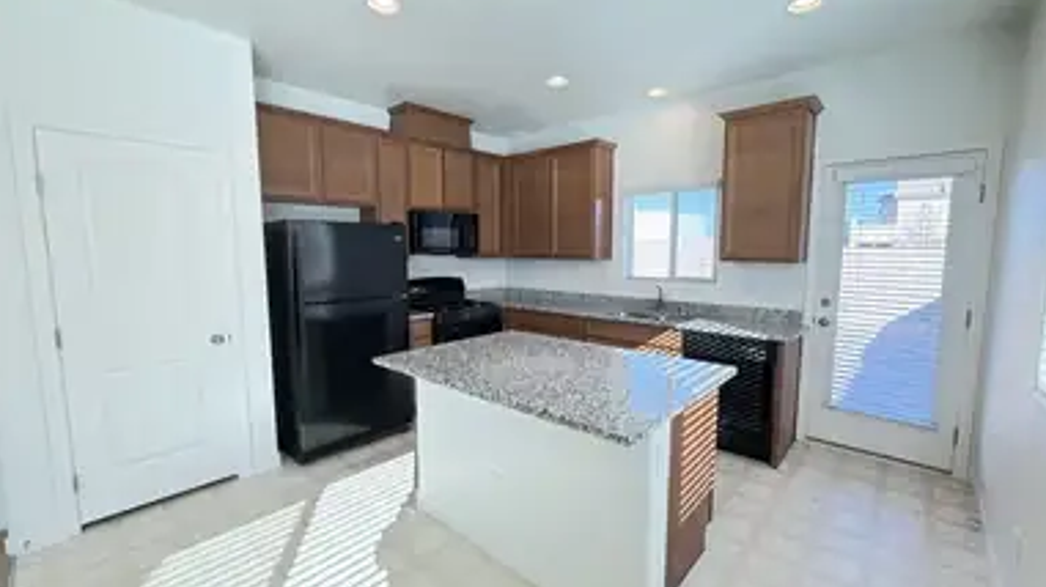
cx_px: 535
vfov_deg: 67.0
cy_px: 296
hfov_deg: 99.4
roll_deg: -0.3
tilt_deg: -6.9
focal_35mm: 16
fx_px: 444
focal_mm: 2.22
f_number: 2.2
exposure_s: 1/120
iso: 250
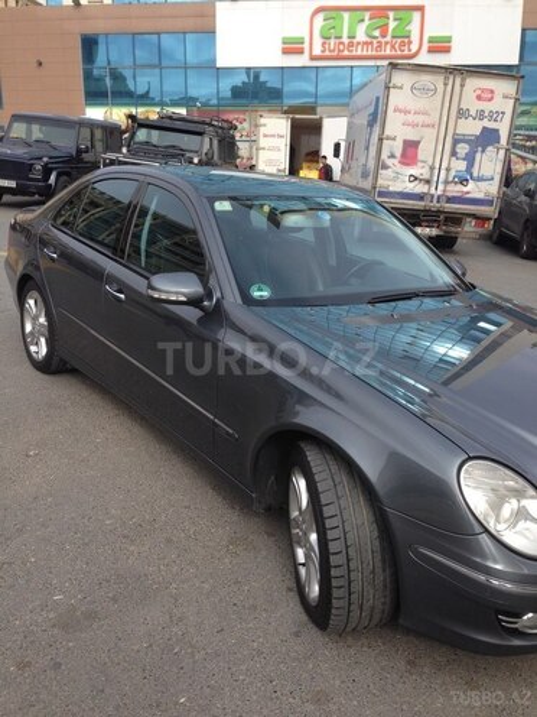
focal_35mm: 33
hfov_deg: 42.9
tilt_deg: -12.5
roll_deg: -1.0
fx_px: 683
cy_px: 358
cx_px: 268
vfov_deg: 55.4
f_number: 2.4
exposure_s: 1/847
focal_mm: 4.12
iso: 50
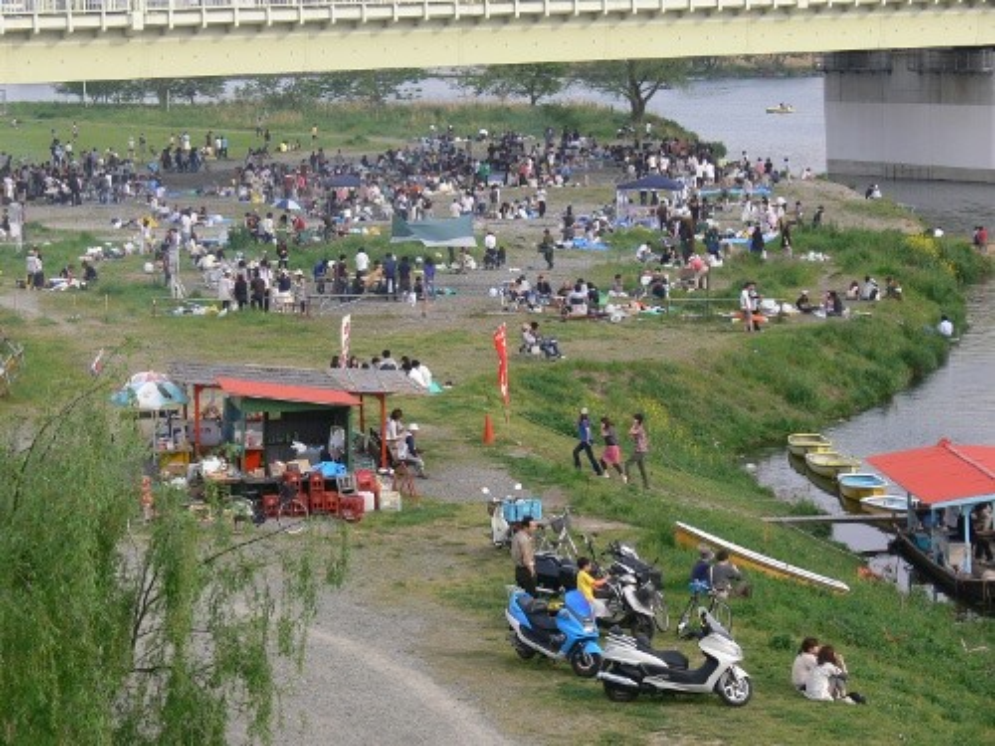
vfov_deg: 13.1
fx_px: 3248
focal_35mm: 113
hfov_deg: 17.4
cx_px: 498
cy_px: 373
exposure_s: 1/125
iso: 80
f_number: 5.6
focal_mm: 23.9
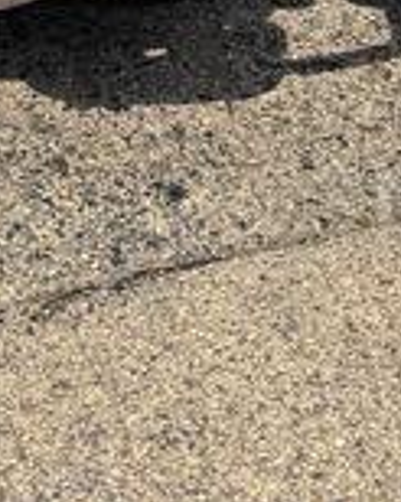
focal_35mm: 127
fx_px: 1886
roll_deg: -1.1
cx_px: -111
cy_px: -517
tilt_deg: -11.6
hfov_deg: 11.8
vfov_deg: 13.1
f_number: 1.78
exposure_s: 1/3802
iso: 80
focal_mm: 6.76
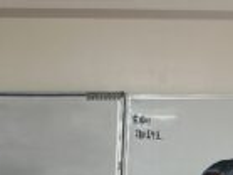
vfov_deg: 11.3
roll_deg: -0.5
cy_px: 353
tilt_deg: -10.1
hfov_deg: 16.6
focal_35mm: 118
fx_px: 794
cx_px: 44
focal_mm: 3
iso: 80
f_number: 1.8
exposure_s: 1/60
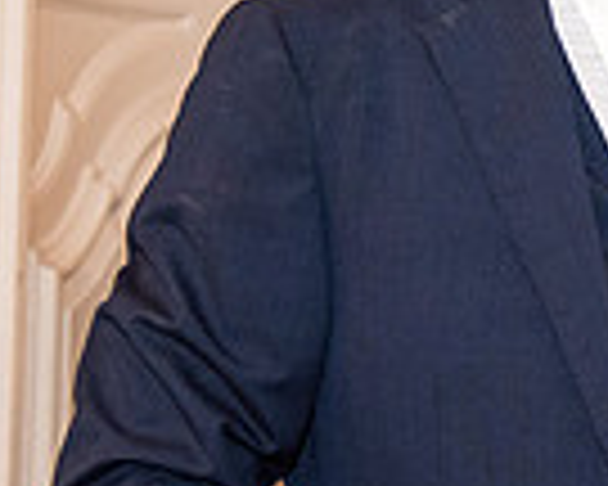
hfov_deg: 8.4
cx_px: 1213
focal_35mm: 217
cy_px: 263
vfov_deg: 7.1
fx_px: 3905
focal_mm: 40
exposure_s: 1/200
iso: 1000
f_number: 5
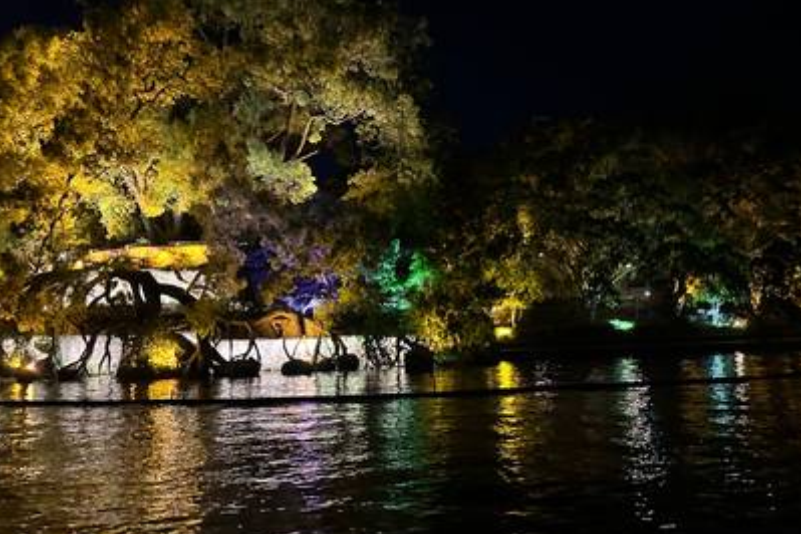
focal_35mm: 30
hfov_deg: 61.9
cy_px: 279
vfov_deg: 43.6
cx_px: 430
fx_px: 667
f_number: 1.78
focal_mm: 6.86
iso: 1000
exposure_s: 1/33
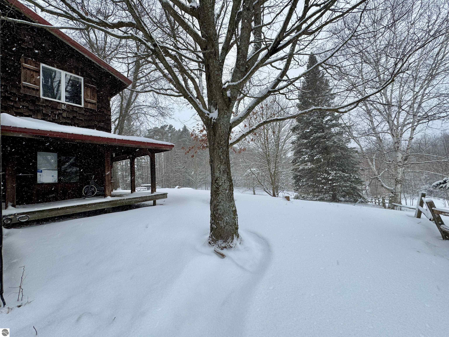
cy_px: 168
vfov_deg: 85.7
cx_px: 224
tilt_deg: +1.9
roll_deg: +3.1
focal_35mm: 14
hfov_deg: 102.1
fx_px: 182
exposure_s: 1/354
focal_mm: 2.22
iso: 40
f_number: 2.2
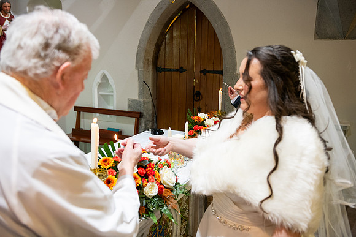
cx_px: 178
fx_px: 317
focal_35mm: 32
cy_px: 118
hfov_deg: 58.7
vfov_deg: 41.1
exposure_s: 1/160
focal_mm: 32
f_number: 3.5
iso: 1600
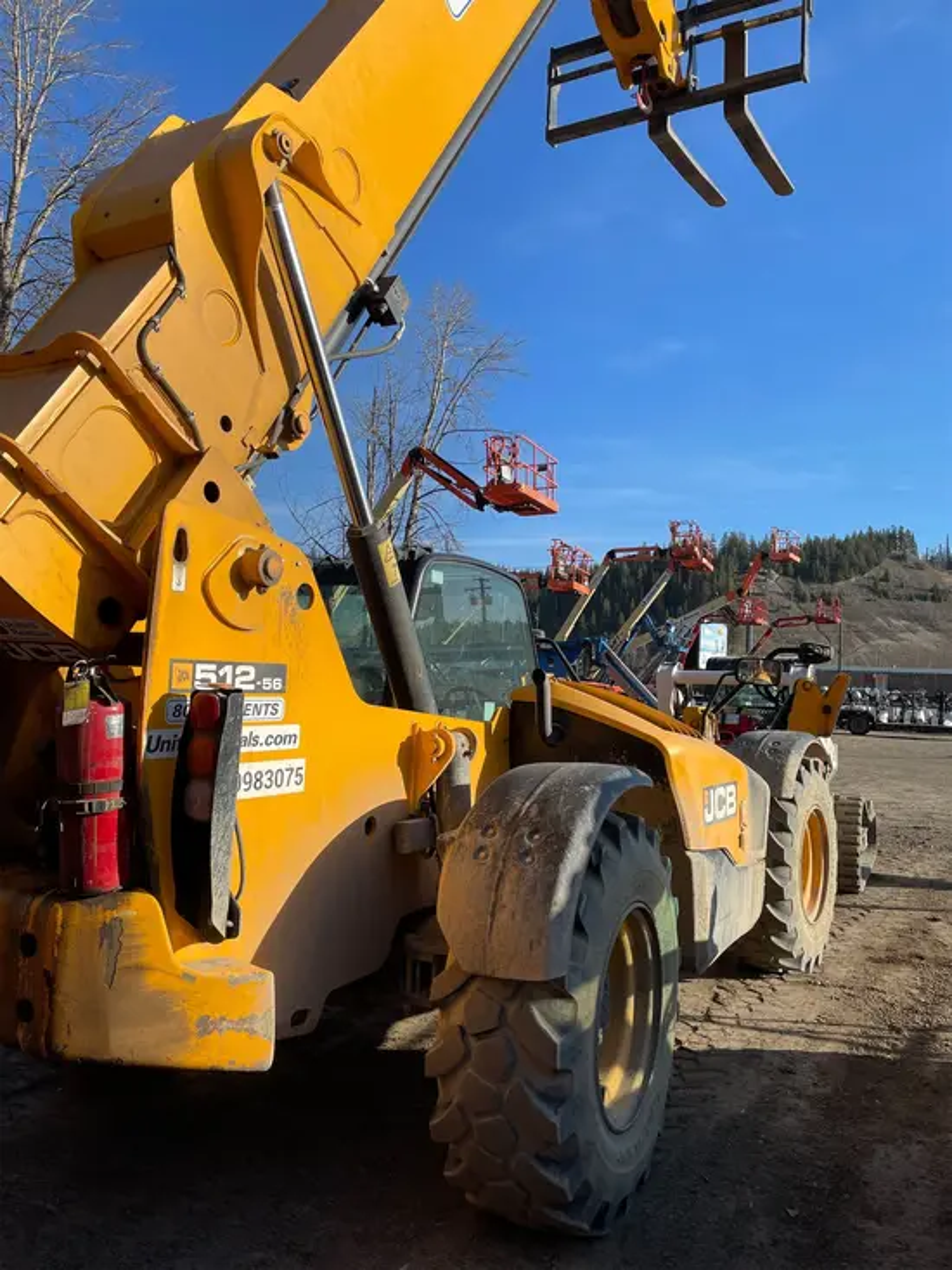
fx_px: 953
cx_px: 476
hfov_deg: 53.1
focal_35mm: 26
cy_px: 635
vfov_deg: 67.3
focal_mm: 4.2
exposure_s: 1/2618
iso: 32
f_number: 1.6
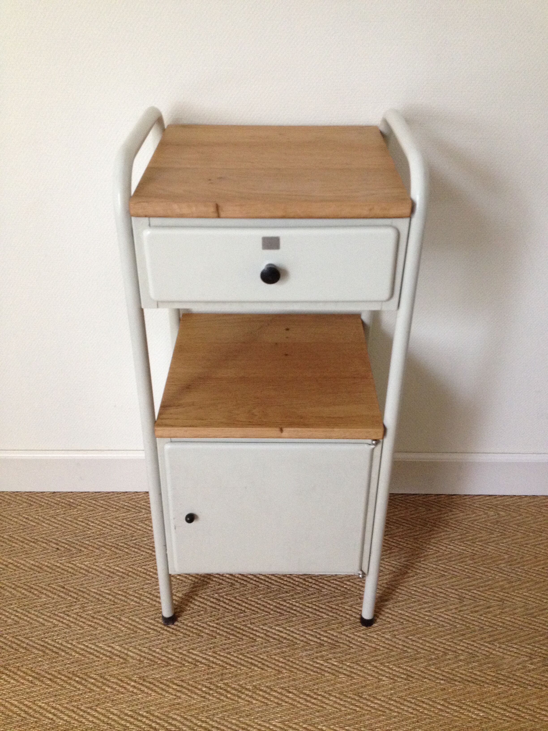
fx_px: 739
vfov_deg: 52.6
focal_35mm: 35
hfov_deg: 40.7
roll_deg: -0.9
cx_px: 274
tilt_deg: -33.1
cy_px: 366
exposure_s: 1/20
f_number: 2.4
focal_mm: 4.28
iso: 250
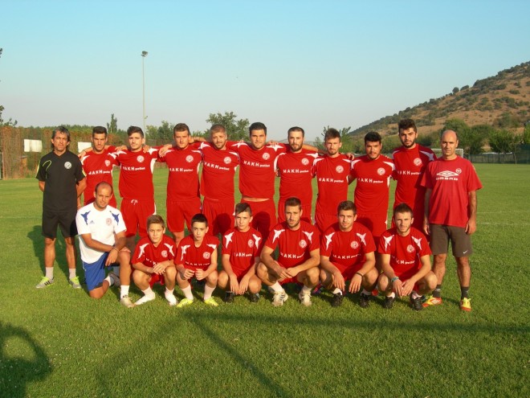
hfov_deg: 45.8
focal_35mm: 41
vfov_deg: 35.1
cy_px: 199
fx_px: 628
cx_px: 265
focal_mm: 8.5
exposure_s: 1/225
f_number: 4.9
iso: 50
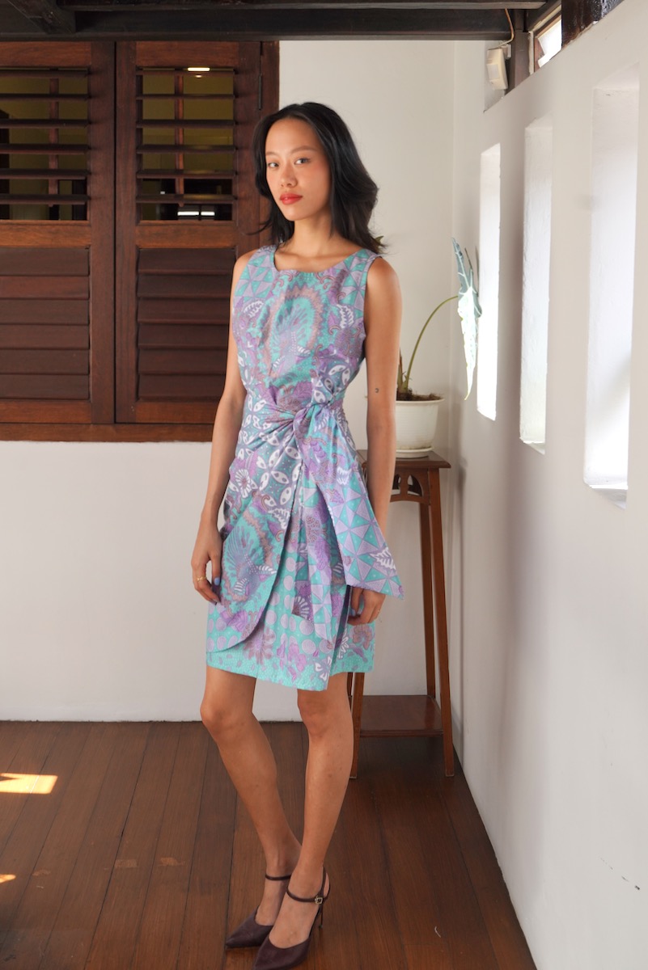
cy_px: 485
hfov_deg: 43.6
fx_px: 809
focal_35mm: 30
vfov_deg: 61.9
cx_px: 324
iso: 400
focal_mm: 30
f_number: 6.3
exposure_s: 1/160
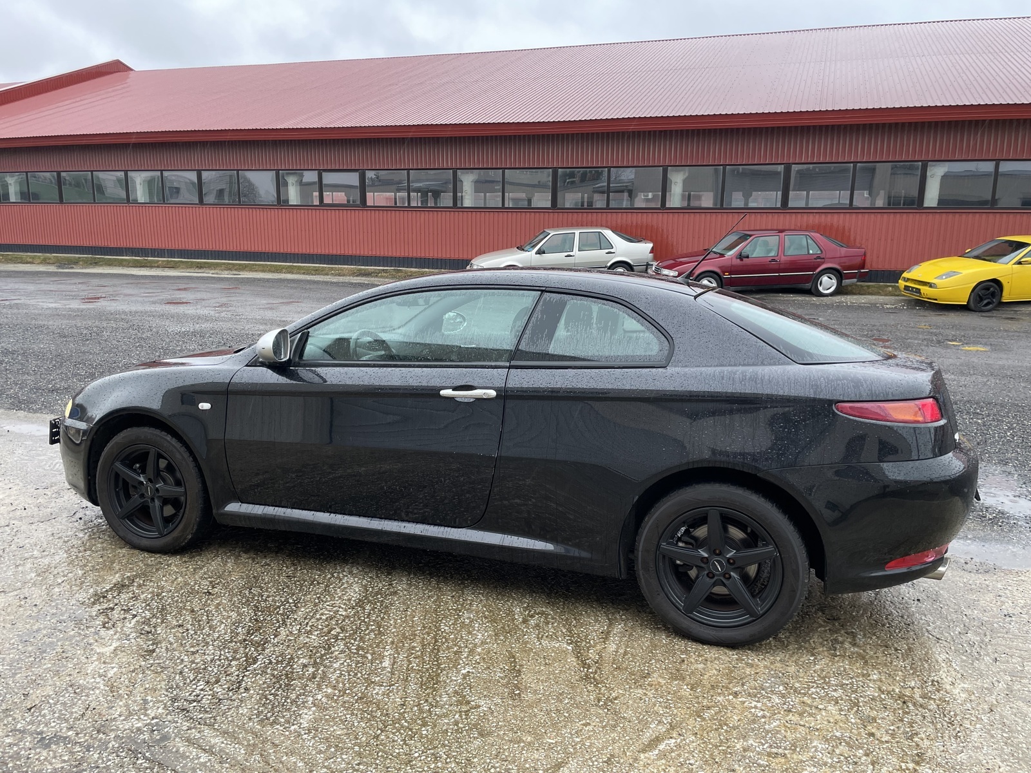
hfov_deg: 67.3
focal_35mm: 26
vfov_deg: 53.1
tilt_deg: -11.9
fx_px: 774
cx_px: 516
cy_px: 386
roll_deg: -0.4
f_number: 1.6
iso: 100
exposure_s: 1/121
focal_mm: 4.2
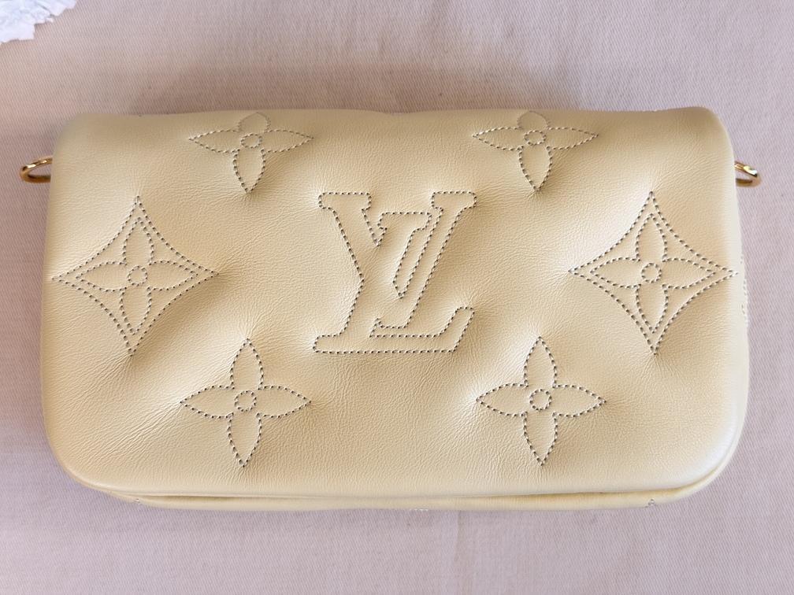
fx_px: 1101
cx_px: 397
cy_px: 298
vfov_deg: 30.3
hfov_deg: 39.7
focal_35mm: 48
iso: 50
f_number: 1.78
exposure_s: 1/50
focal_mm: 6.76
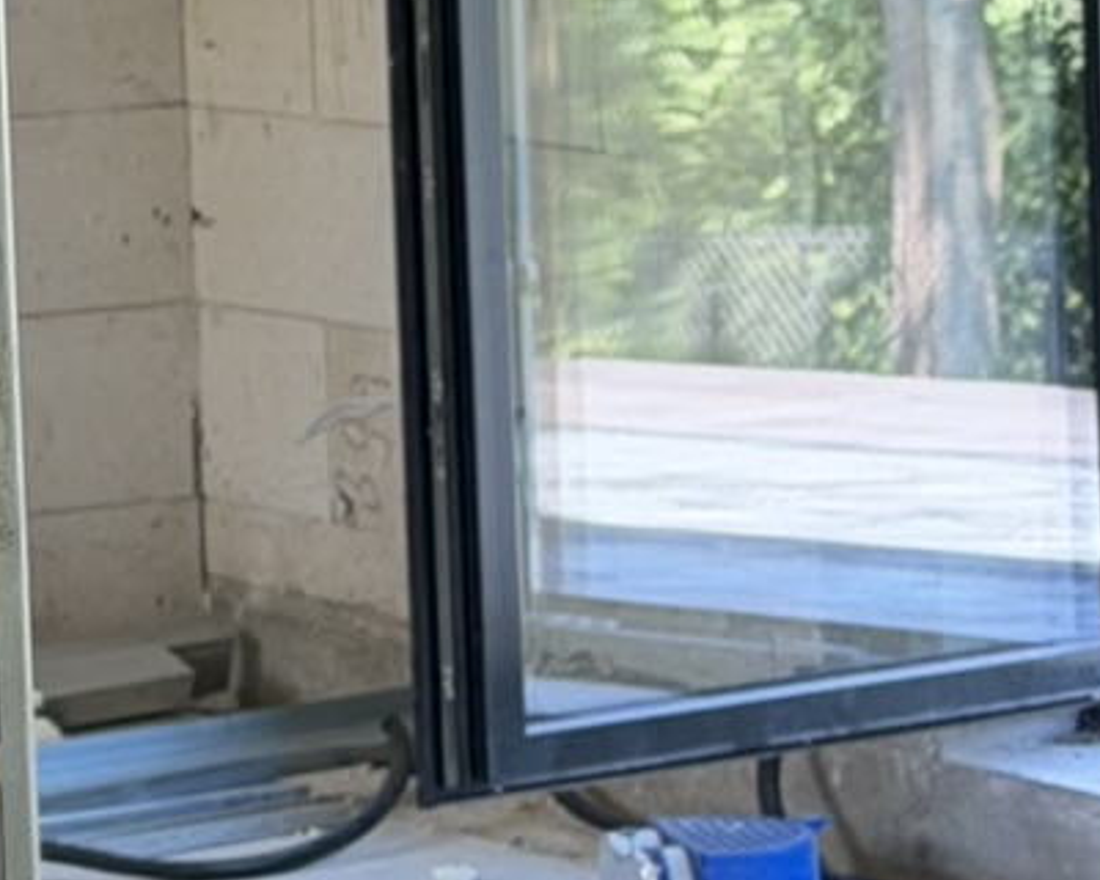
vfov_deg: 6.4
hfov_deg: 7.8
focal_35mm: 240
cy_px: -110
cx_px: -795
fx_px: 7813
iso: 200
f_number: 1.78
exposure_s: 1/81
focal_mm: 6.76
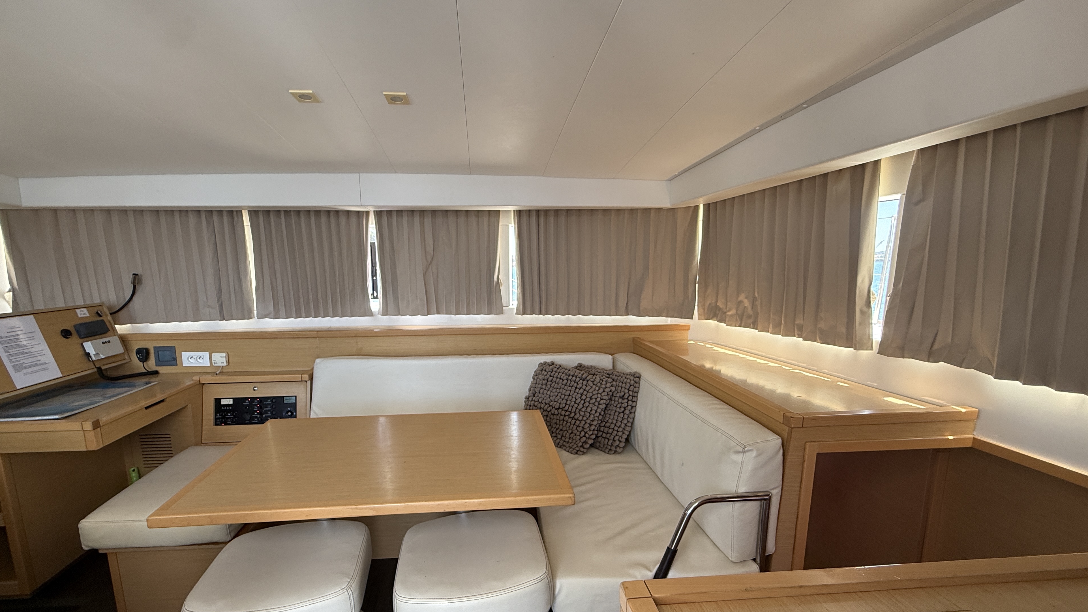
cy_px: 340
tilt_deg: -8.3
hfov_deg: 99.3
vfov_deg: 66.9
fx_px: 462
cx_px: 518
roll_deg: +0.3
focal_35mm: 16
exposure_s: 1/99
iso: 100
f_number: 2.2
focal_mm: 2.22
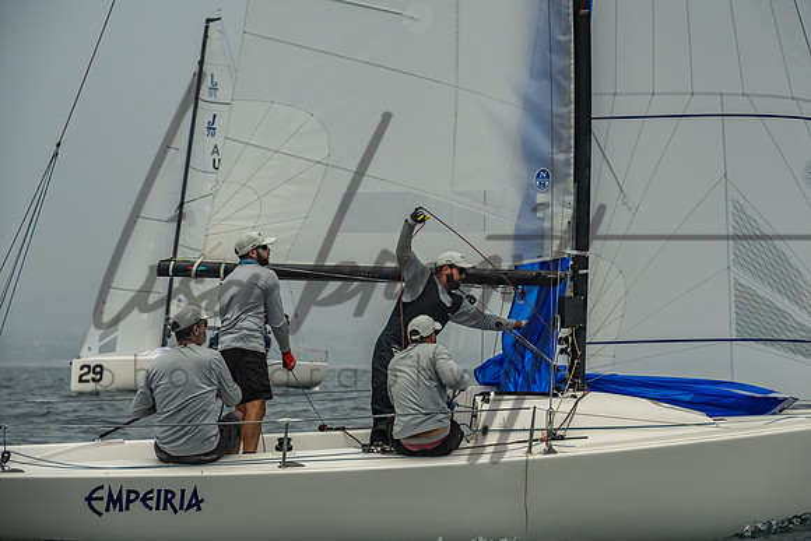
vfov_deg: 8.9
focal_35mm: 155
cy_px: 271
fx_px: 3492
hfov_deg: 13.2
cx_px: 400
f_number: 9
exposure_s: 1/3200
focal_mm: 150
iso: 800
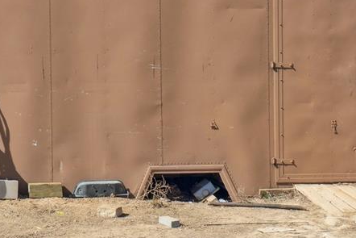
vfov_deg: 16.8
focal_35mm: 81
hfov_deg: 24.6
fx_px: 801
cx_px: 60
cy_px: 77
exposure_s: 1/800
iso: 1250
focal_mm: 35
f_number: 10
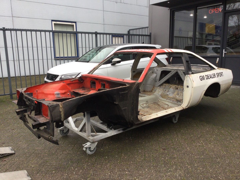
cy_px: 90
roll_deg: -0.6
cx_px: 120
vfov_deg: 45.4
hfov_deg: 58.4
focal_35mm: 31
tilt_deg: -10.5
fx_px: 215
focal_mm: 3.3
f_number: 2.4
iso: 40
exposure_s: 1/100
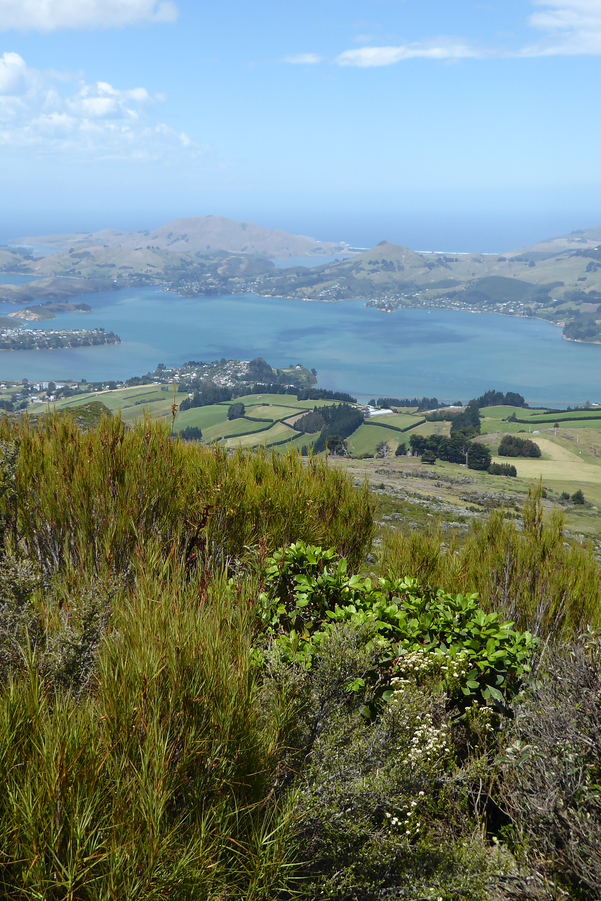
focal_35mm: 45
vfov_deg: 43.6
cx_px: 251
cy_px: 450
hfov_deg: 29.8
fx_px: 1127
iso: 80
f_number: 3.5
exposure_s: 1/800
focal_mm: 5.4
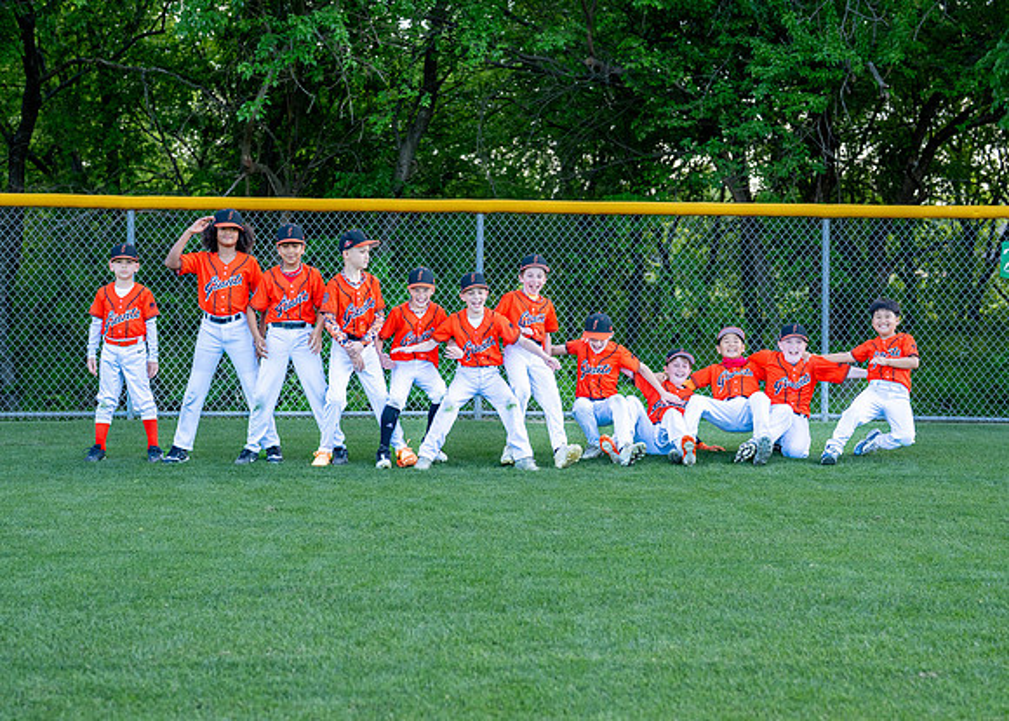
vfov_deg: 25.3
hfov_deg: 34.9
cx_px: 518
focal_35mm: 56
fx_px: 1607
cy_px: 373
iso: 400
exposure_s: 1/1000
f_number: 2.8
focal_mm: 50
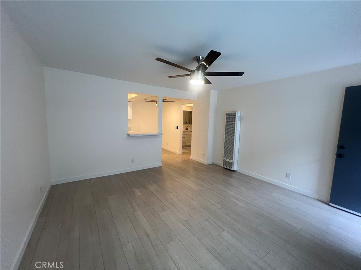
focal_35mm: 13
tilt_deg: -5.4
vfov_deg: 89.9
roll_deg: -1.1
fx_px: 136
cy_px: 135
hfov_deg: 106.2
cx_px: 180
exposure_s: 1/120
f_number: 1.8
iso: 125
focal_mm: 1.57
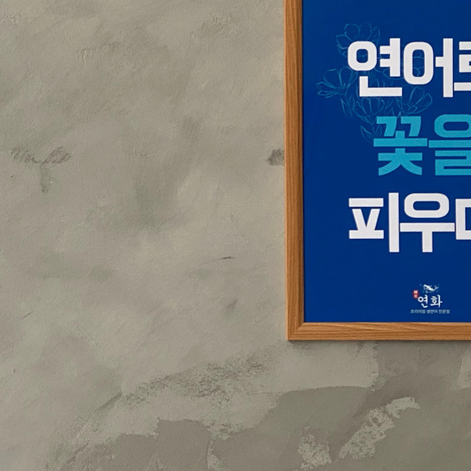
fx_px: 1801
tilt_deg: +1.0
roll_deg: -0.1
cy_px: 167
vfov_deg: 14.9
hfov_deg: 14.7
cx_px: 5
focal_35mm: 117
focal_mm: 6
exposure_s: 1/121
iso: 100
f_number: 2
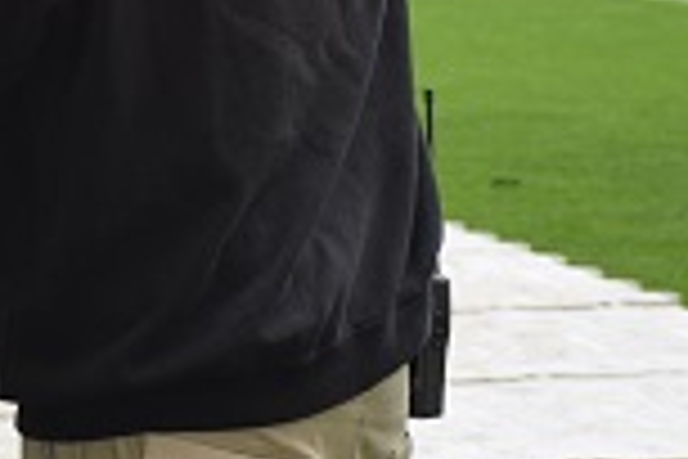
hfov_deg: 7.7
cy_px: -338
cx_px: -247
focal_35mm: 264
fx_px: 5044
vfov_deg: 5.1
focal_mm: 45
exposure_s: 1/125
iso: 100
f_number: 5.6
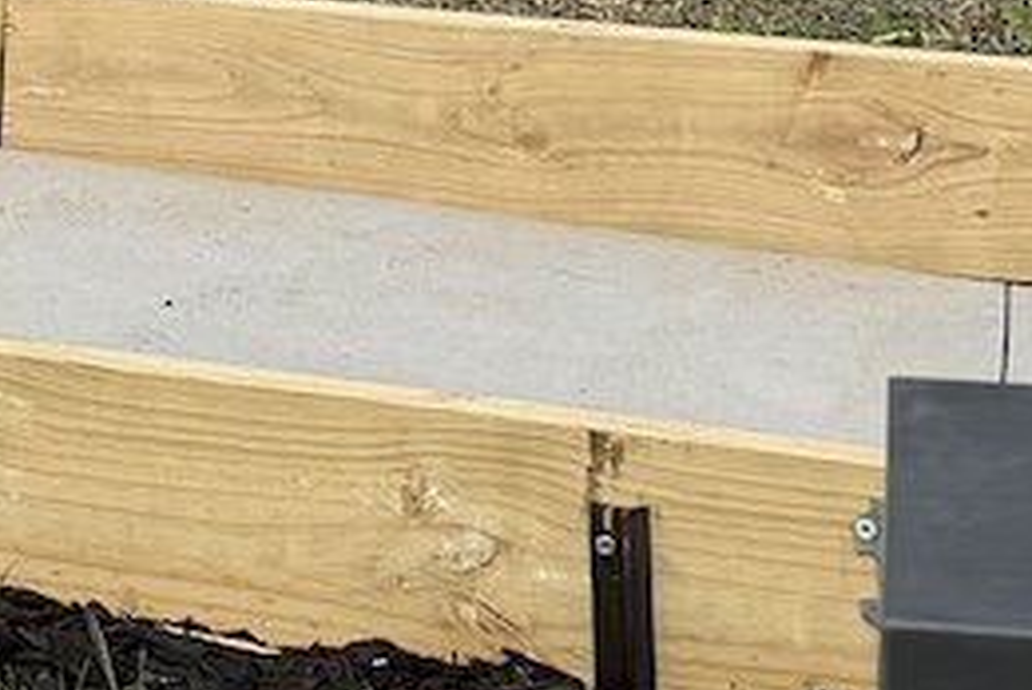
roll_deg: +0.2
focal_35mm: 184
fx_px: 5281
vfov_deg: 7.1
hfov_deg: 10.8
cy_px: -817
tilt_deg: -2.8
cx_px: -449
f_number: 1.78
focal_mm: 6.76
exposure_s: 1/4673
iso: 80
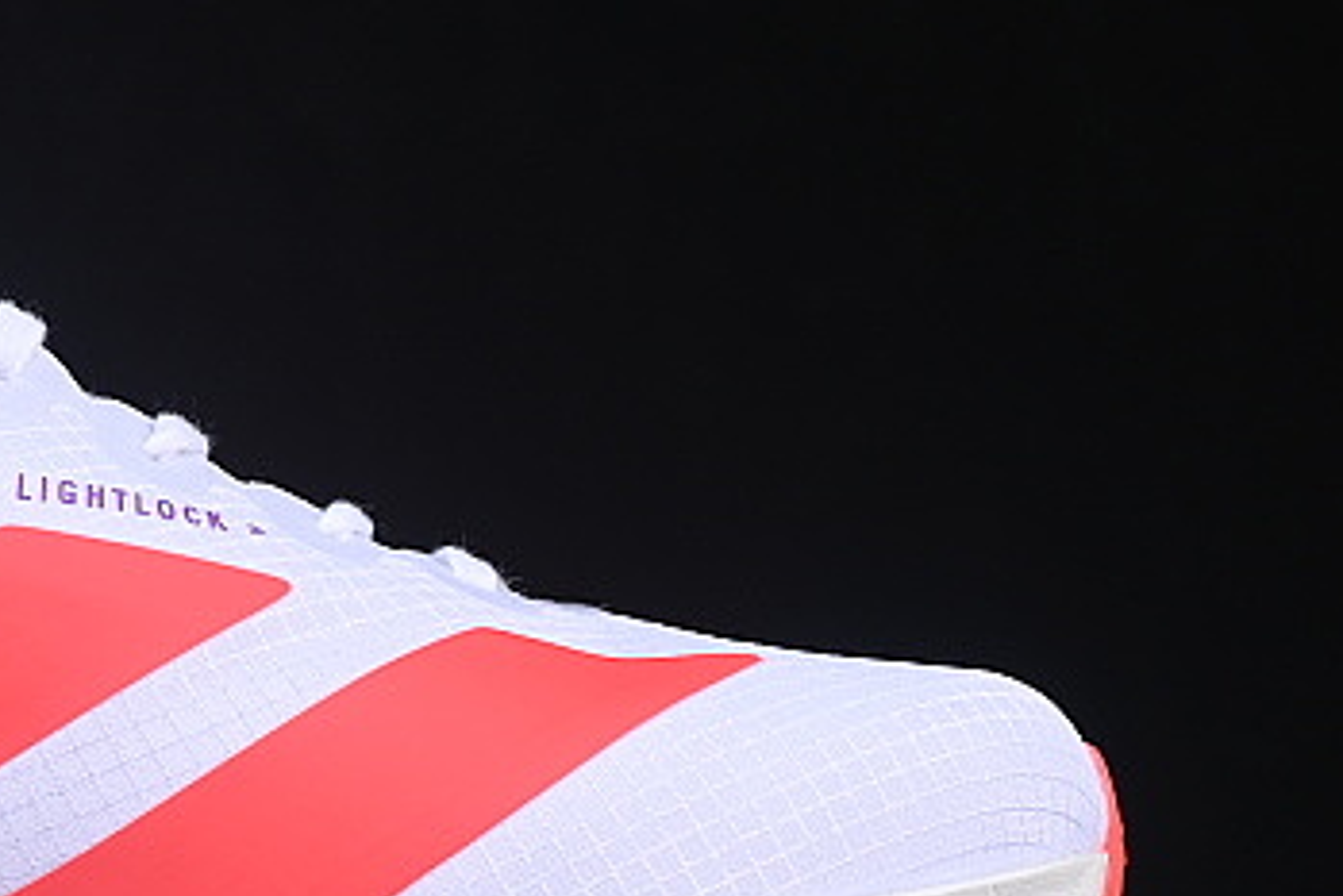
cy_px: 485
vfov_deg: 5.9
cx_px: -323
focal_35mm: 232
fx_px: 8658
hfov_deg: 8.8
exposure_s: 1/80
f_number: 8
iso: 160
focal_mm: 50
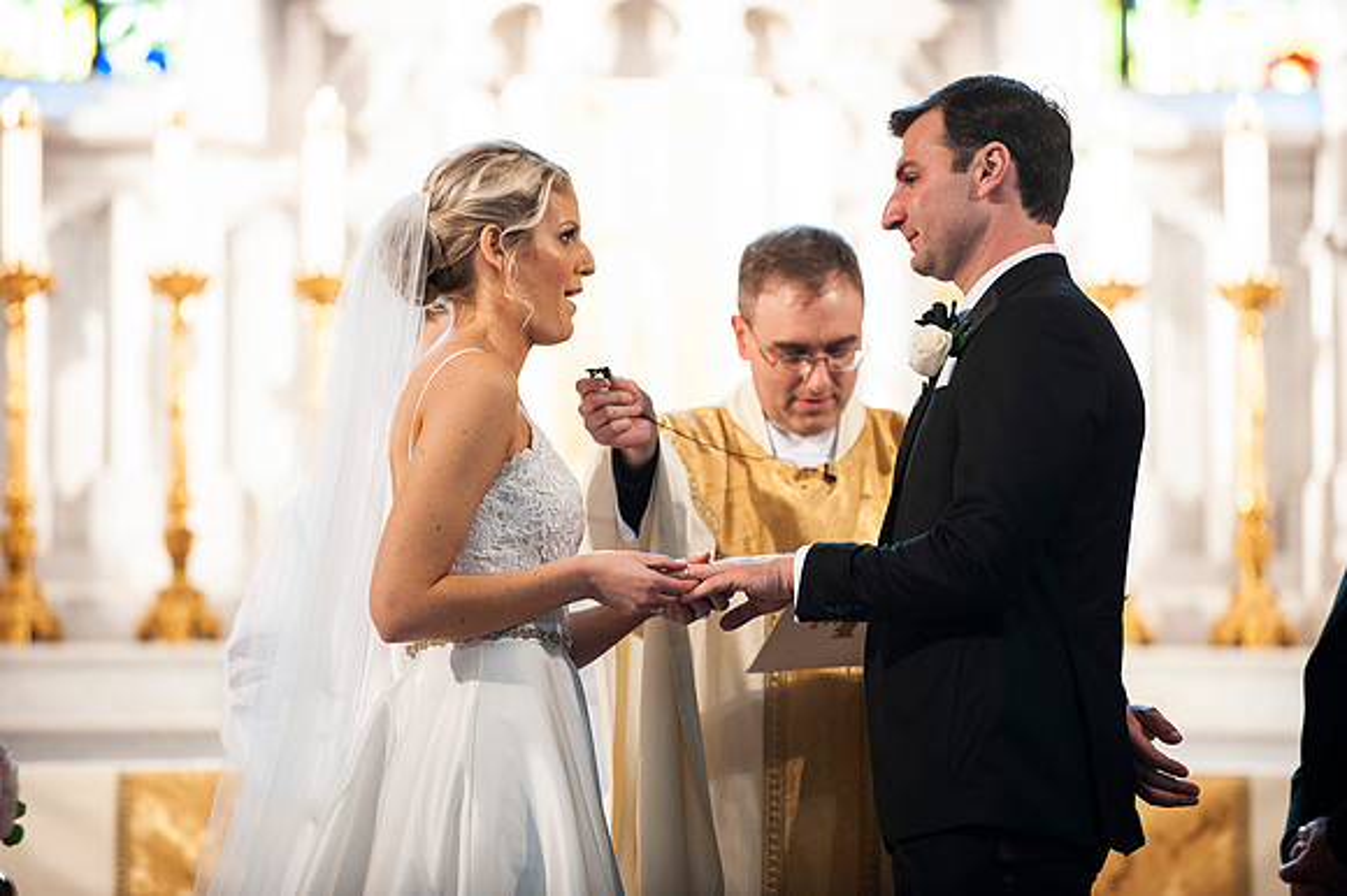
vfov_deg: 6.9
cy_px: 448
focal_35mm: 200
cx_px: 674
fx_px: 7479
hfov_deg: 10.3
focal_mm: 200
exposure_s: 1/60
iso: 1600
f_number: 2.8
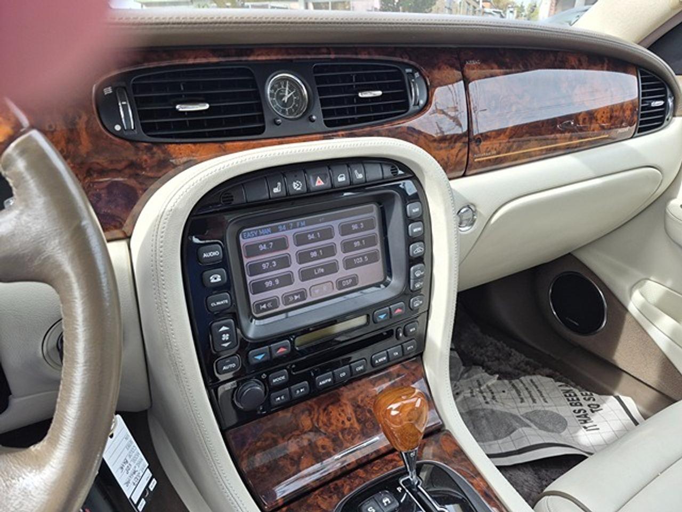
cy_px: 256
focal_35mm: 23
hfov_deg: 73.9
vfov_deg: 58.9
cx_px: 341
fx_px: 453
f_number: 1.8
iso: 80
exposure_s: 1/696
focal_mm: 5.4
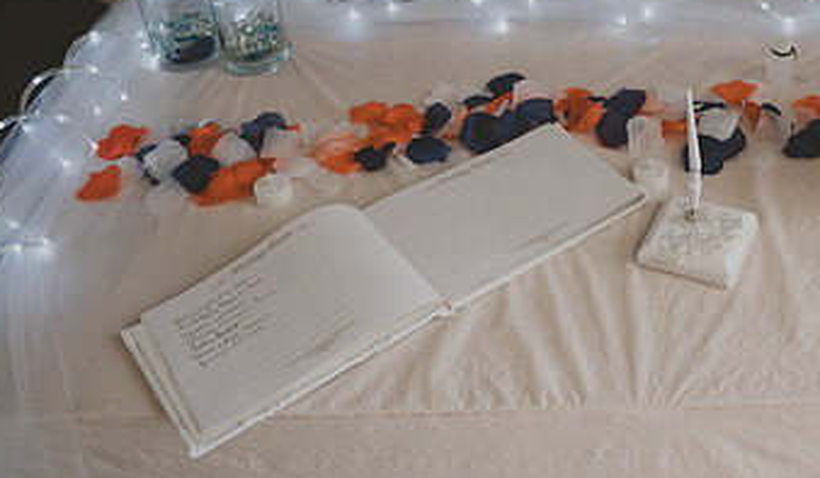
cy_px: 148
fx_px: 1031
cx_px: 622
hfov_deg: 42.0
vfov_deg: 25.9
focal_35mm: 47
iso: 400
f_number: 2.8
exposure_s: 1/250
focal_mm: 26
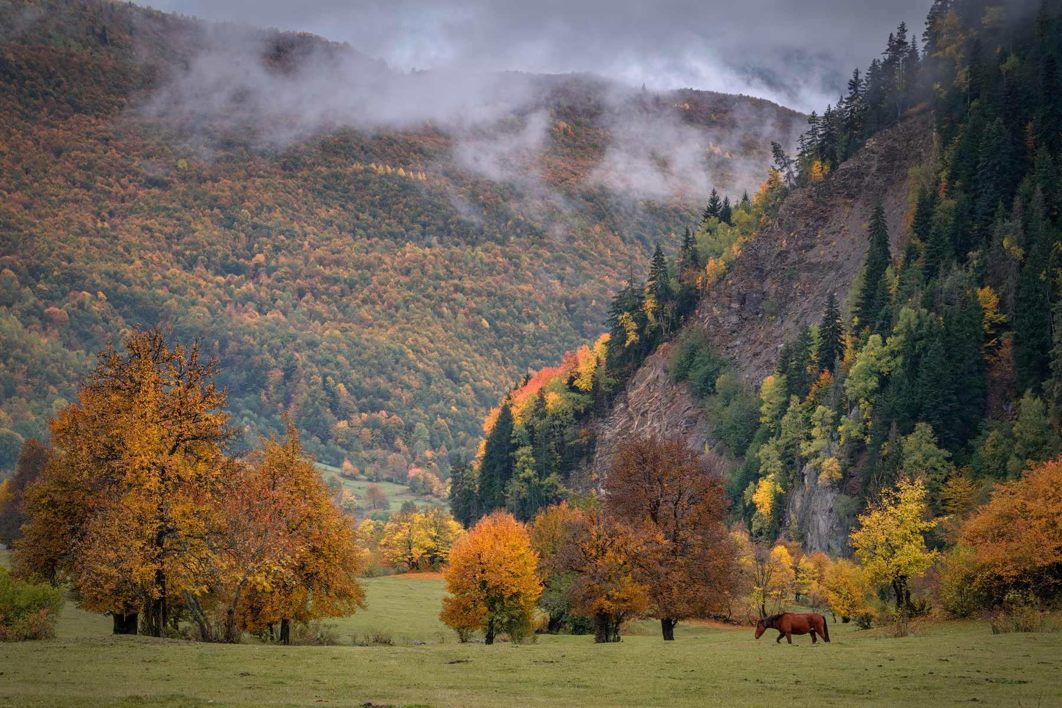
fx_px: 3422
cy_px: 354
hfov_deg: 17.6
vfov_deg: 11.8
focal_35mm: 116
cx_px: 531
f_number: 11
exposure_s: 1/50
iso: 500
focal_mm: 77.3
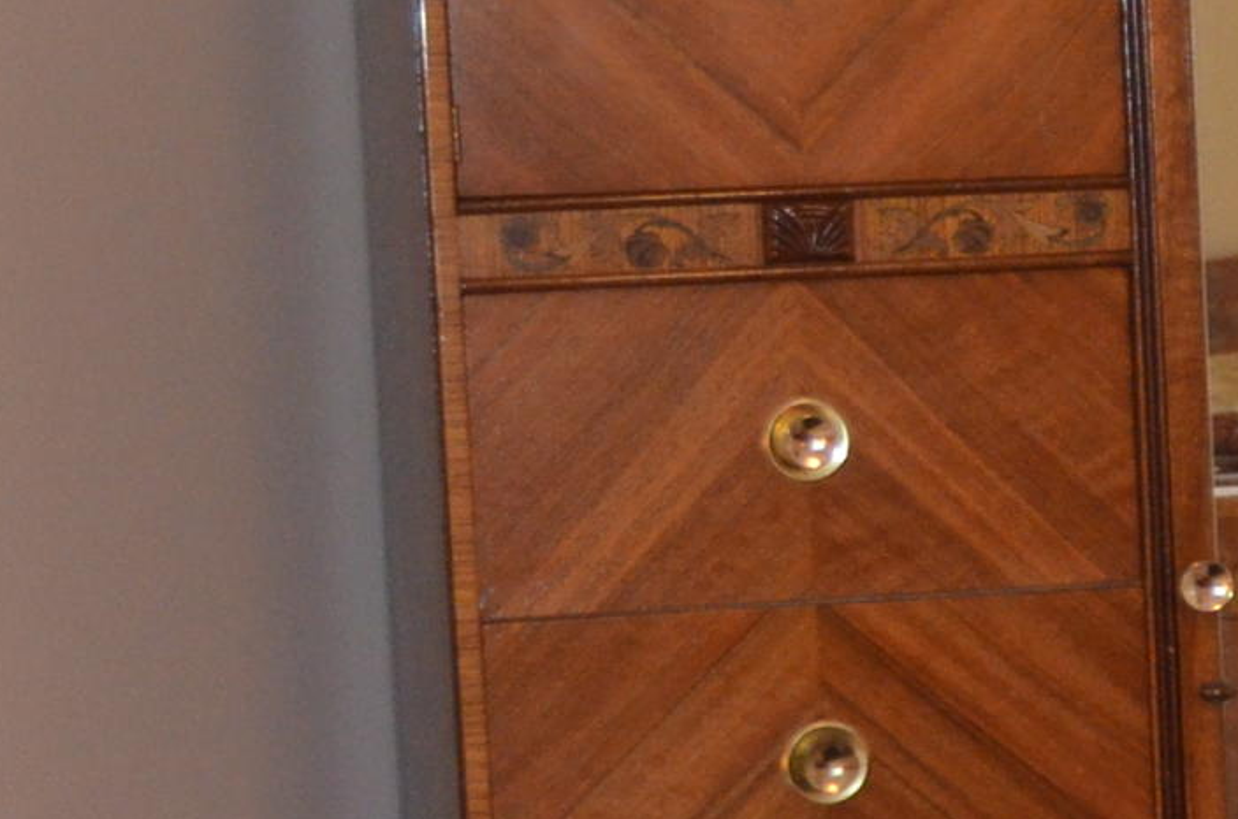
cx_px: 2513
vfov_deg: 7.6
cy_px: 493
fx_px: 6142
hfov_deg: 10.5
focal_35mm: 179
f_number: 4.5
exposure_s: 1/60
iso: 1800
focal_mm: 28
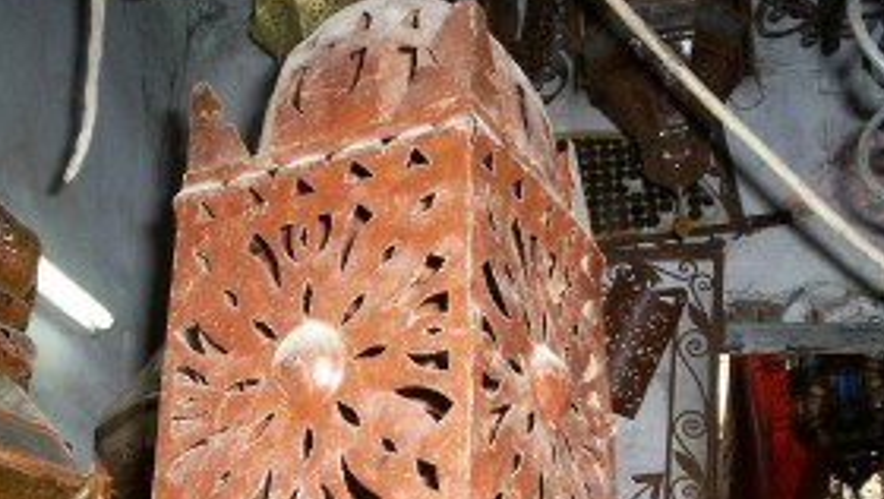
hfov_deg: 37.2
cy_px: 430
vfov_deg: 21.1
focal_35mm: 56
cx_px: 467
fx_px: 1314
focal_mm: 5.9
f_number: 4.5
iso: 140
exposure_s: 1/64
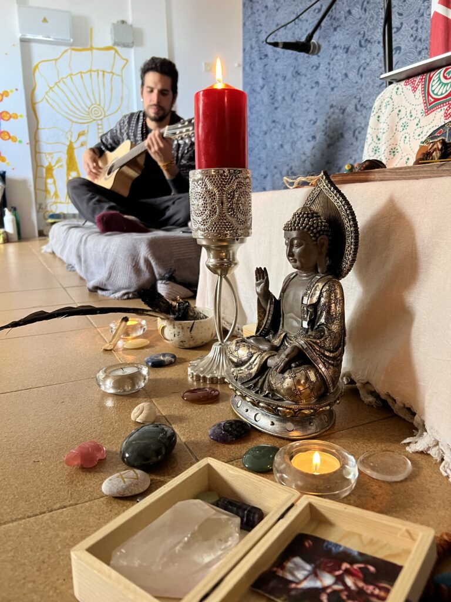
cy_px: 301
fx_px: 452
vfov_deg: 67.3
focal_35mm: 26
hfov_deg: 53.1
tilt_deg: -11.2
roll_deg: -0.1
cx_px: 226
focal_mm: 5.7
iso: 400
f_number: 1.5
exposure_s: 1/50
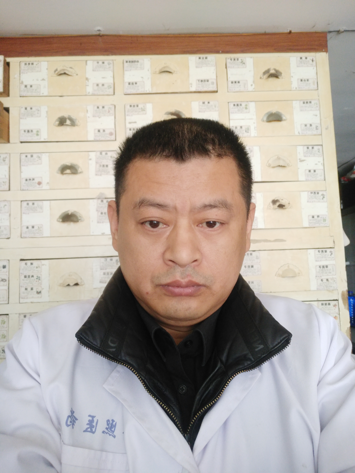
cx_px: 178
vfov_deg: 67.3
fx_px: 356
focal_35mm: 26
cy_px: 236
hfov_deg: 53.1
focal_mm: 3.87
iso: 383
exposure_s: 1/33.3
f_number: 2
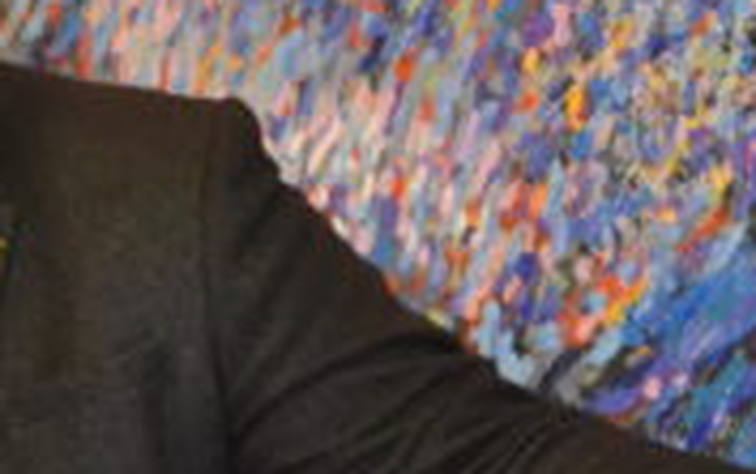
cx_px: -167
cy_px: 562
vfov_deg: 7.5
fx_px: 3568
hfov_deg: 11.8
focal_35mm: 173
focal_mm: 26
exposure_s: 1/60
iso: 3200
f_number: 4.2
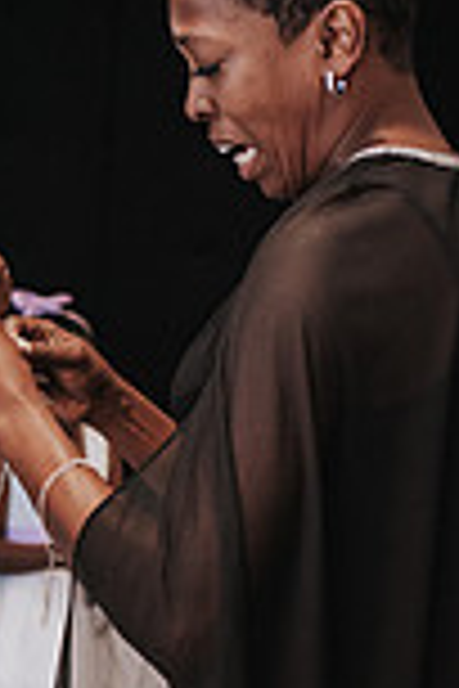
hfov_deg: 12.9
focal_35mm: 103
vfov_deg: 19.8
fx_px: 1970
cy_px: 427
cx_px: -140
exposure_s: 1/800
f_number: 3.2
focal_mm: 35
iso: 1000
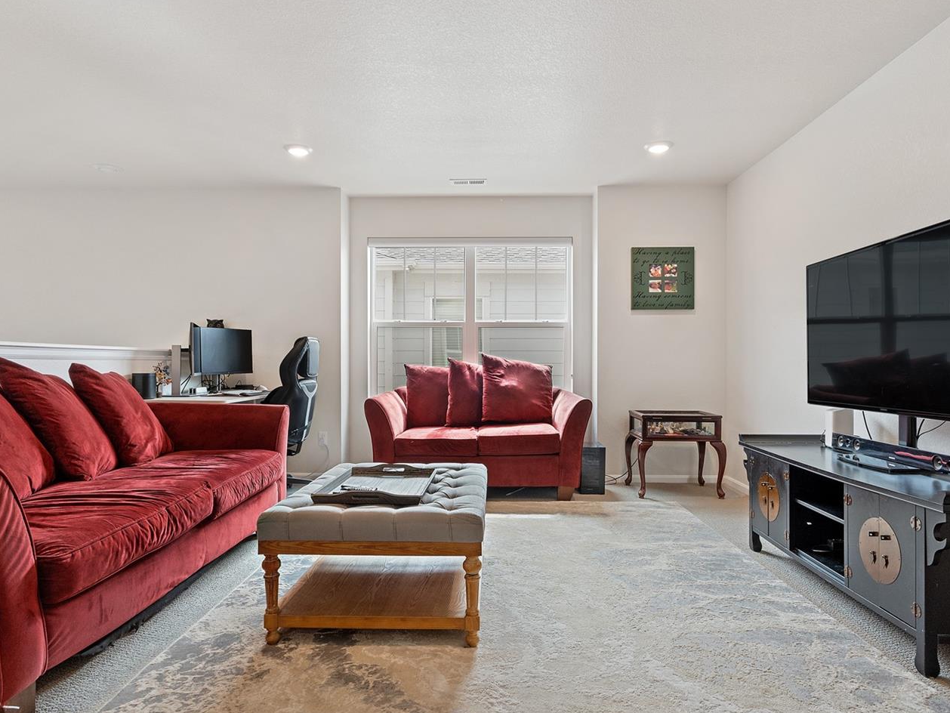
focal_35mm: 22
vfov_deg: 61.1
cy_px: 359
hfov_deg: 76.4
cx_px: 482
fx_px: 604
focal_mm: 12
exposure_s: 1/15
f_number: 8
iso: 400
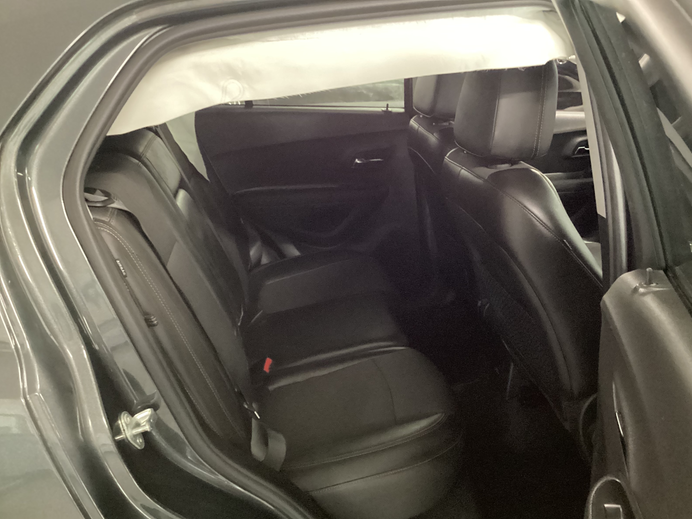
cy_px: 267
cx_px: 357
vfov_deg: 44.2
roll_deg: +1.2
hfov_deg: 56.8
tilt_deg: -24.7
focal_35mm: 32
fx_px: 640
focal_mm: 3.3
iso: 640
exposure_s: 1/17
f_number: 2.4
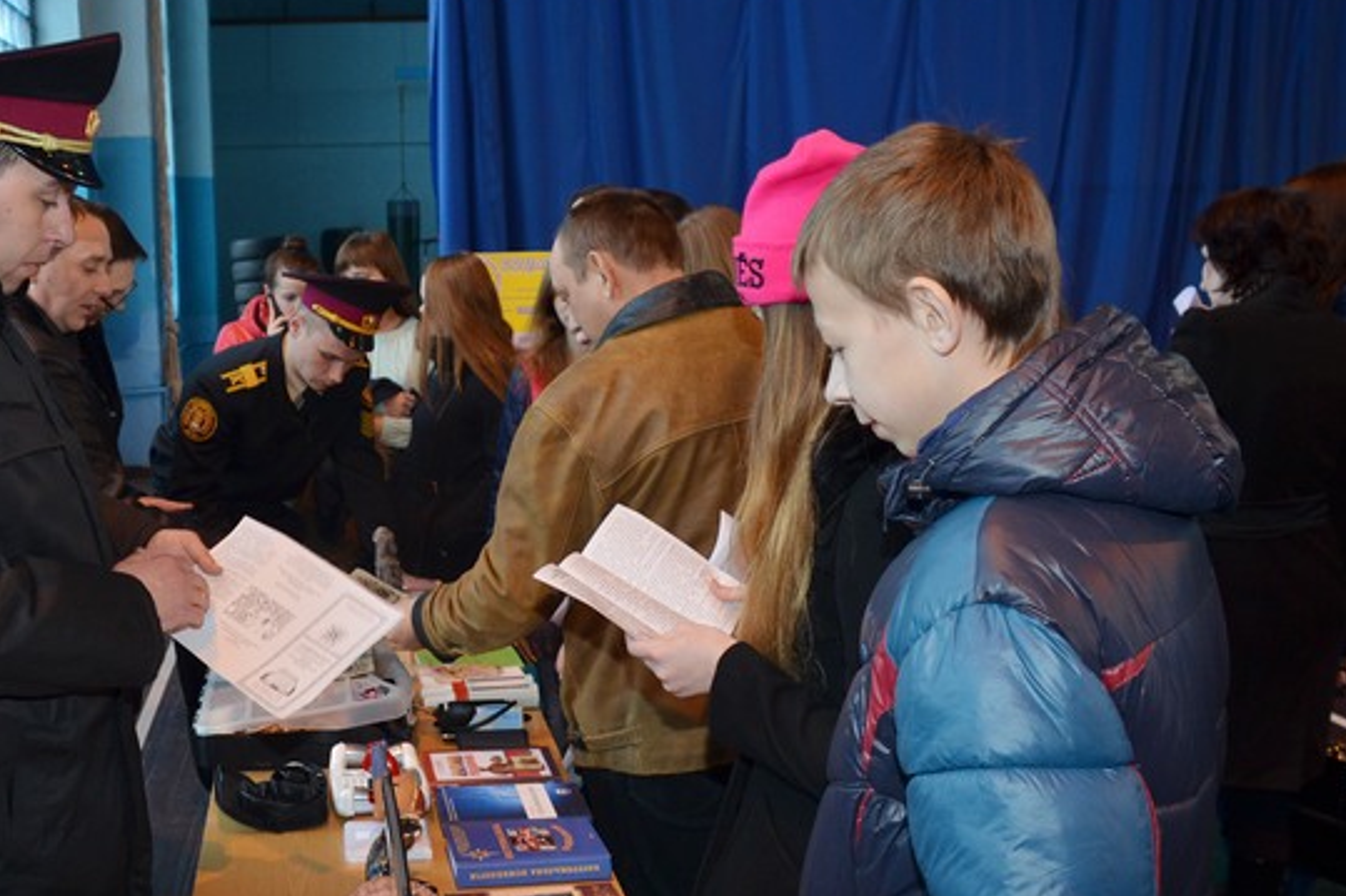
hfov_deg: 46.9
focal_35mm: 40
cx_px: 357
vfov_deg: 33.3
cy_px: 543
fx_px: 1495
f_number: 3.5
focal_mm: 18
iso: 500
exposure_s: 1/60
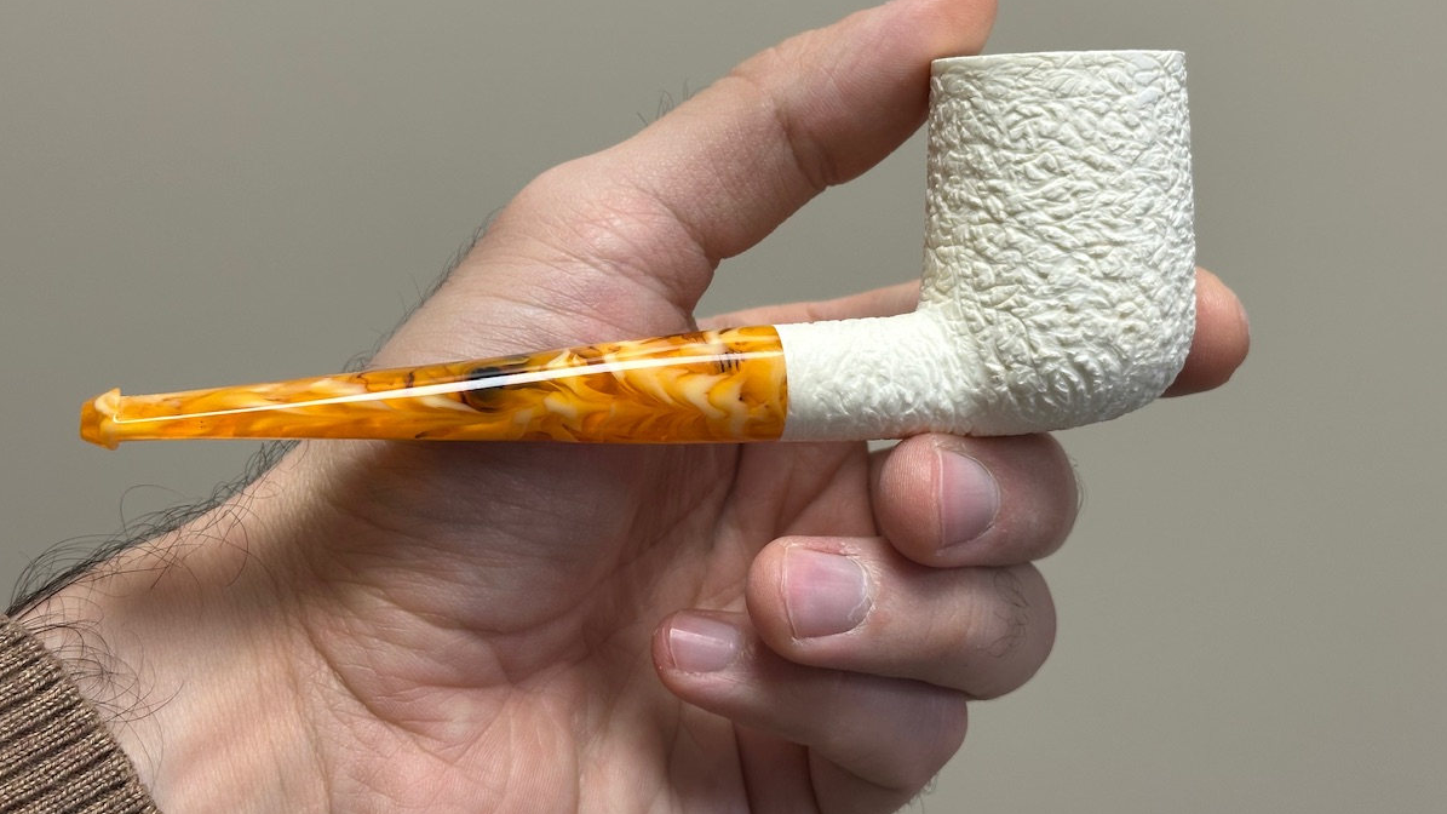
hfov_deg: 37.2
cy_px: 276
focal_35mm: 56
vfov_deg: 21.4
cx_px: 764
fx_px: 2149
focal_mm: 6.86
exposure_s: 1/121
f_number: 1.78
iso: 80
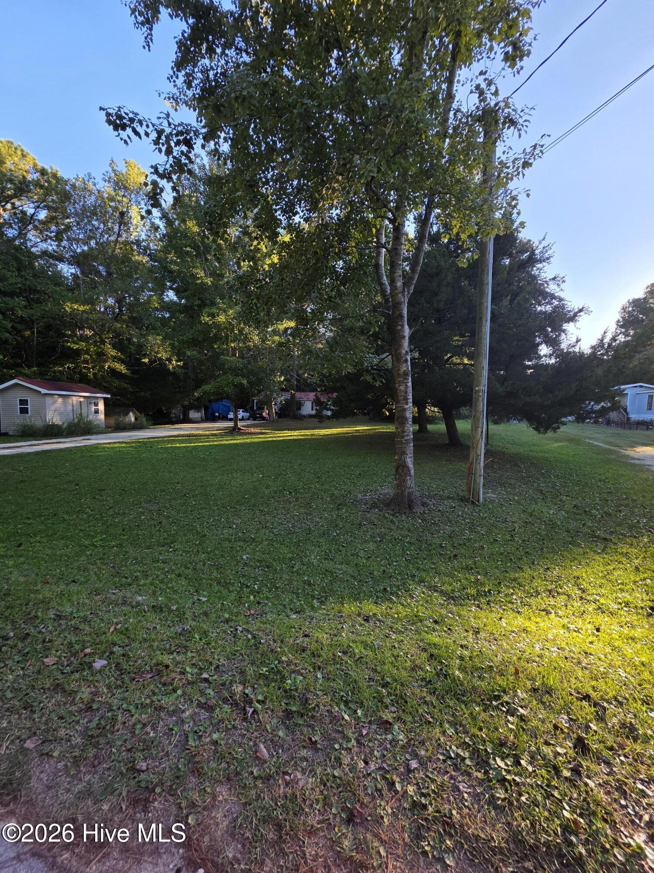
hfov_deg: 89.9
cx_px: 327
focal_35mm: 13
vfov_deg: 106.2
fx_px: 327
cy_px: 436
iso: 40
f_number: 1.9
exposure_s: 1/276
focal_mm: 2.2
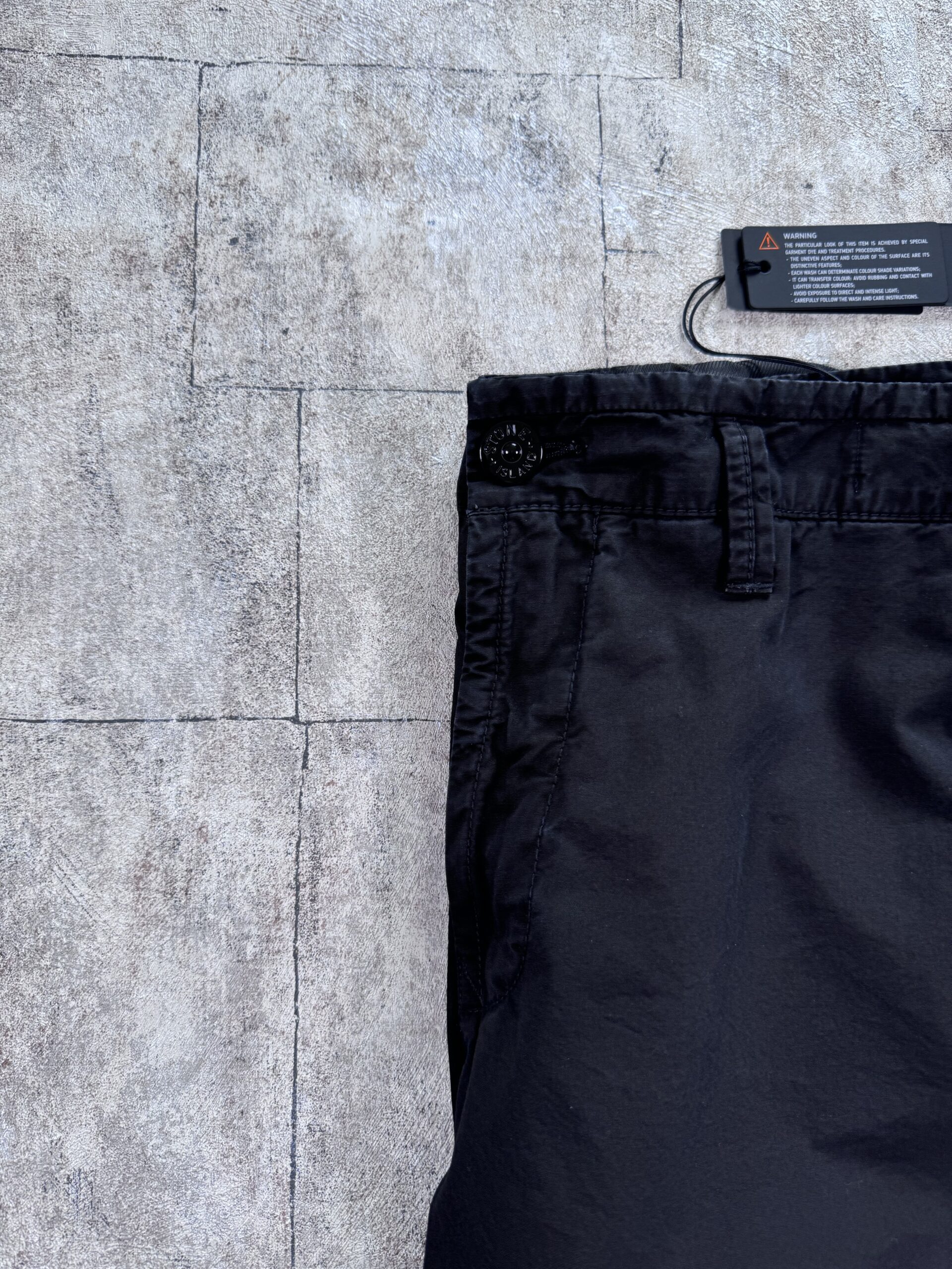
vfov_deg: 71.6
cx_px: 476
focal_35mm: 24
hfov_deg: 56.8
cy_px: 634
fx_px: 880
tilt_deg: -81.7
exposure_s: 1/121
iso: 100
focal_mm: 6.76
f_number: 1.78
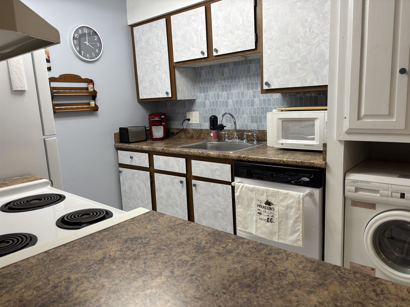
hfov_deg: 67.3
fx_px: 308
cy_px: 154
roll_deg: +2.6
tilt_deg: -9.8
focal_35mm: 26
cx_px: 205
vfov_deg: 53.1
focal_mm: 5.96
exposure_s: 1/120
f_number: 1.6
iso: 125
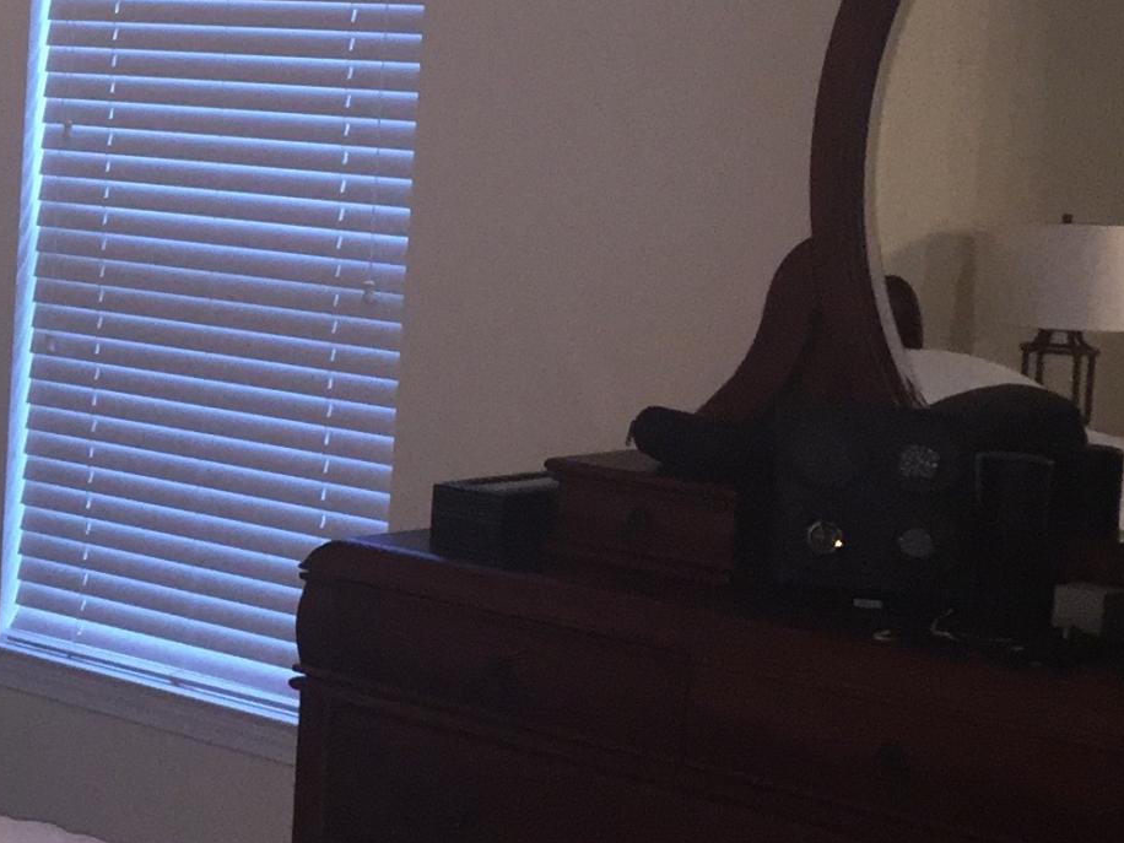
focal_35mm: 95
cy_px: 281
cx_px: -429
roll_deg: -3.3
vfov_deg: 15.5
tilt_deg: -5.5
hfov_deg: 18.8
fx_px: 3085
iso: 100
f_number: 2.2
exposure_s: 1/30
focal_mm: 4.15
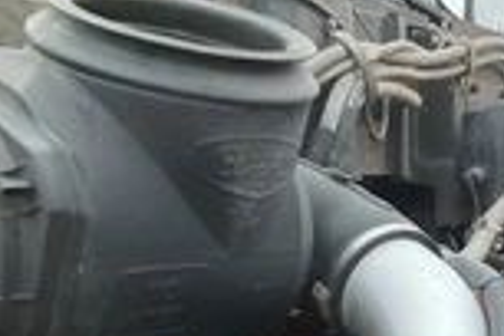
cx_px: 497
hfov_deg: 24.6
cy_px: 451
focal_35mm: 79
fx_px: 1106
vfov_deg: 16.2
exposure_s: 1/30
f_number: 1.8
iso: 500
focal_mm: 3
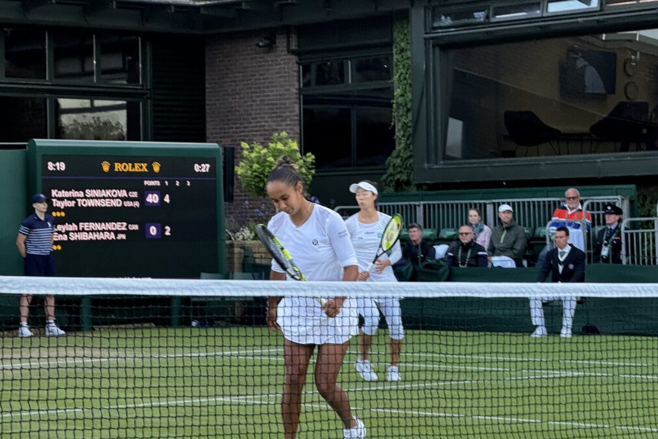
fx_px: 2303
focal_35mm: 126
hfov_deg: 16.3
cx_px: 328
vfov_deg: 10.9
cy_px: 203
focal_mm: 15.66
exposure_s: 1/99
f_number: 2.8
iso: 100
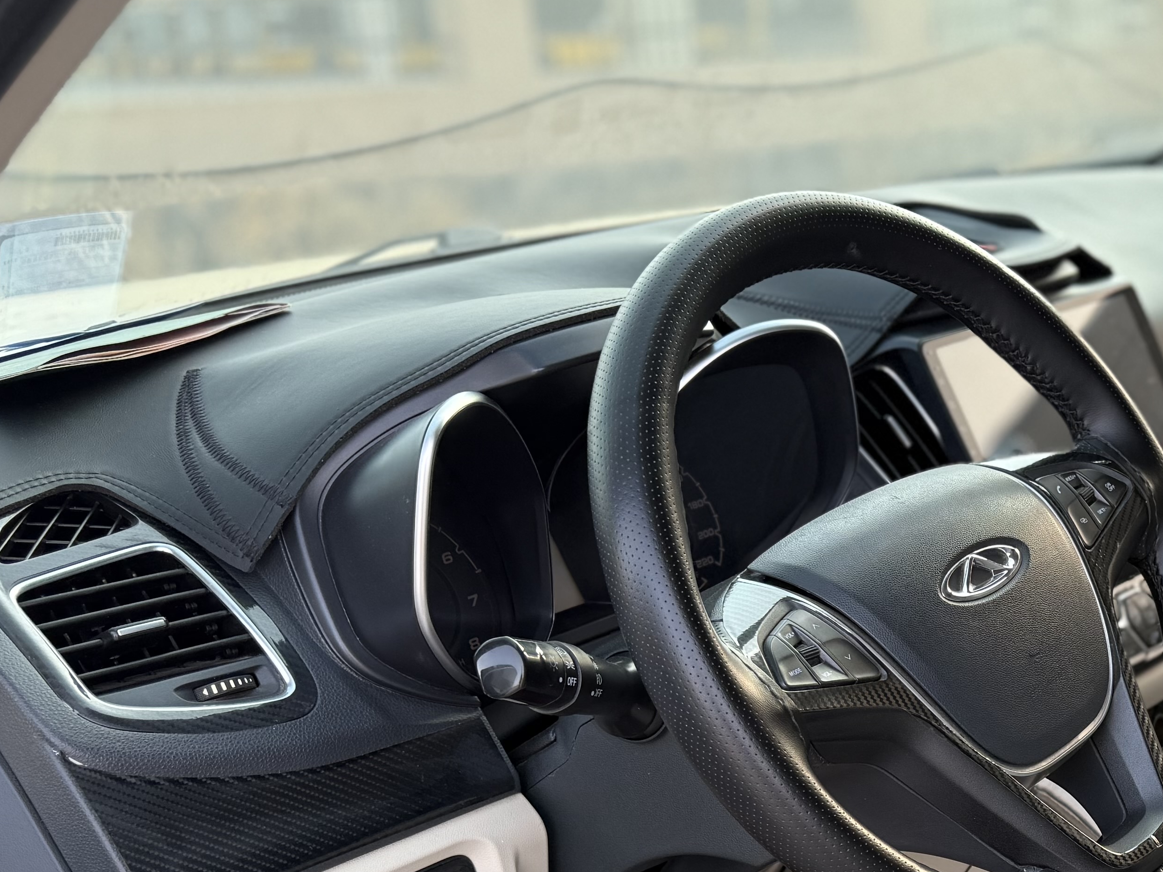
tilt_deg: -22.6
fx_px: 1848
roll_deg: +2.6
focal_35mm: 55
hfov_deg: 32.4
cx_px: 1135
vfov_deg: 25.6
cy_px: 799
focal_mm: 6.76
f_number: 1.78
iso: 80
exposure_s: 1/134
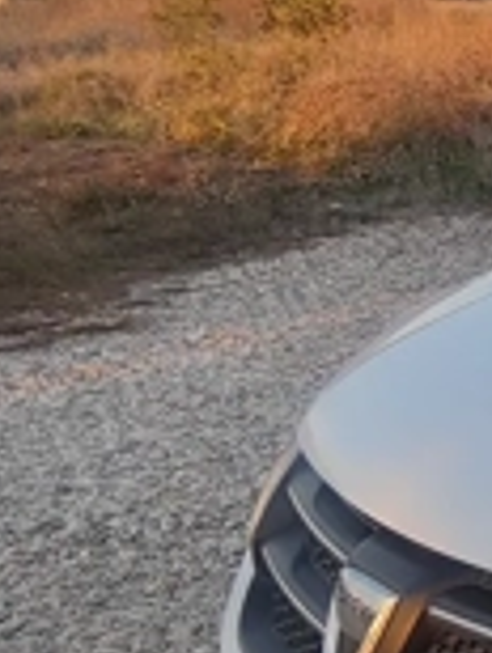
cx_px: 1205
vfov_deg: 23.5
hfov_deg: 13.1
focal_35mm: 83
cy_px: 407
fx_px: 1569
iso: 50
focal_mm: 2.13
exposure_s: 1/157
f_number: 2.4
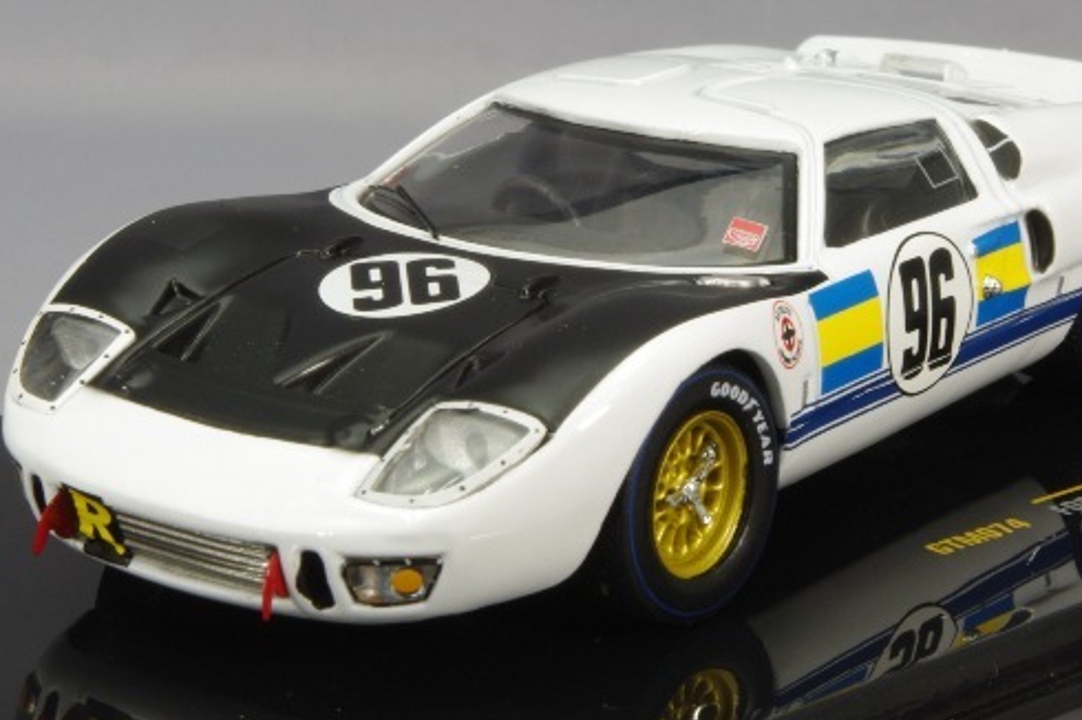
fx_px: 3214
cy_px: 276
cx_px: 575
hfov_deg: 19.1
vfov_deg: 12.8
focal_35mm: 107
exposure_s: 1/1.67
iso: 400
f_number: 36
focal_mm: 55
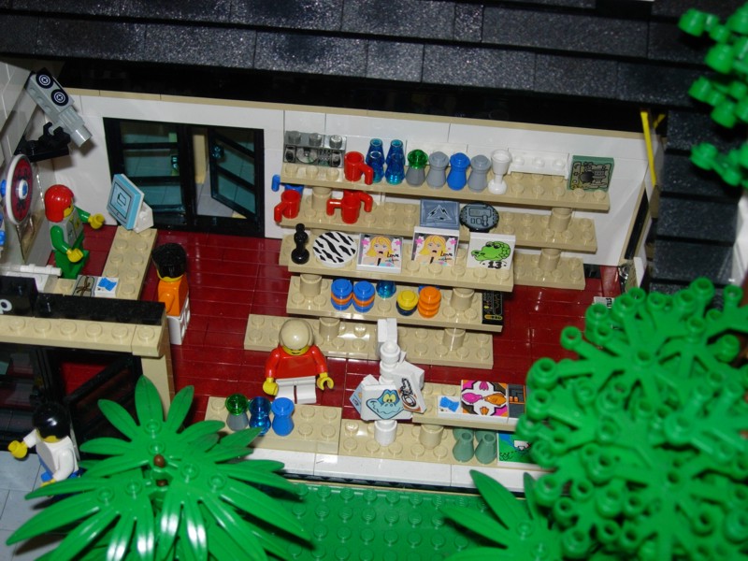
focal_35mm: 51
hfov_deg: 37.5
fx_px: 1102
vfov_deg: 28.6
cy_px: 280
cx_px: 374
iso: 79
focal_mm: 10.6
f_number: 3.2
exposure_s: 1/64
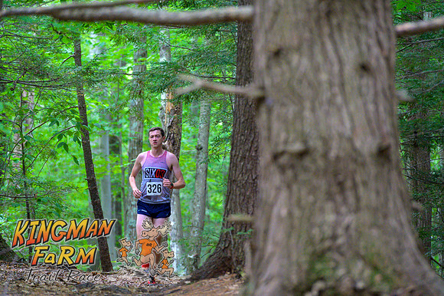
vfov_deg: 6.9
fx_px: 2465
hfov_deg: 10.3
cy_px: 148
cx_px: 222
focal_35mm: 200
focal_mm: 200
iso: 8000
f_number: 4
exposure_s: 1/200
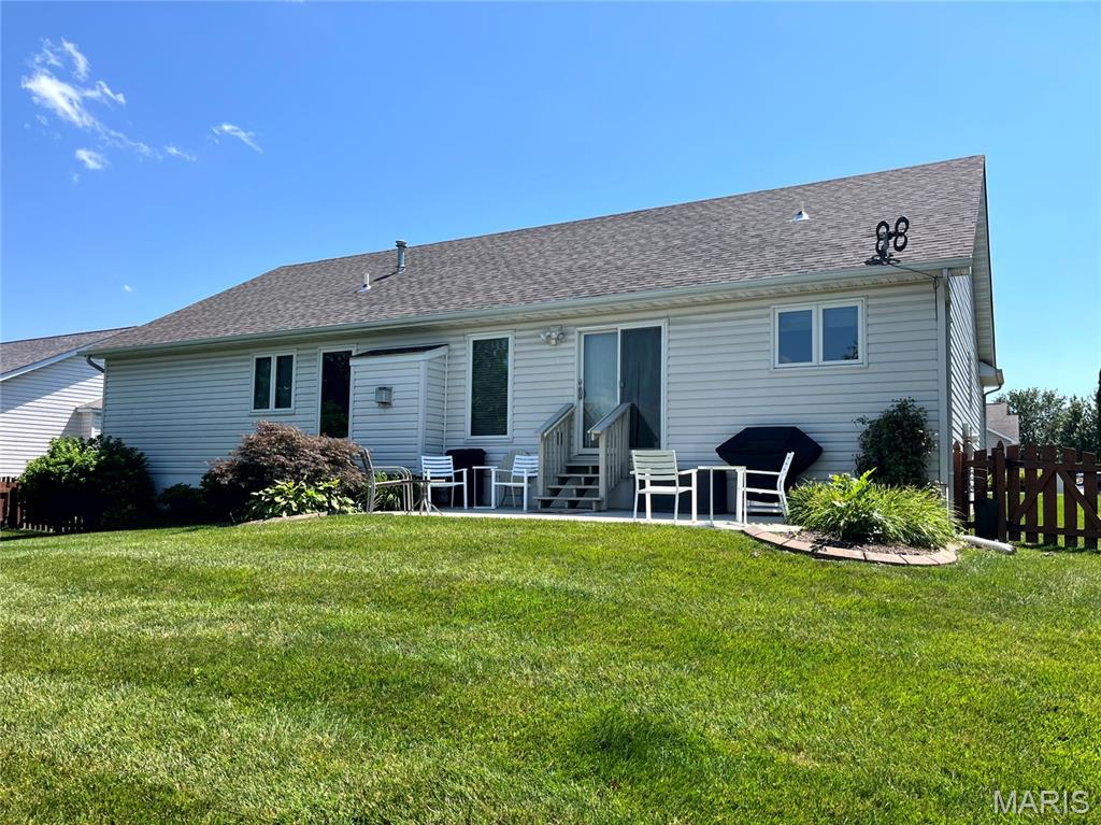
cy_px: 412
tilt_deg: +3.3
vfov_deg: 53.0
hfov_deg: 67.3
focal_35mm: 26
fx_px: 827
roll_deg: -1.3
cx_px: 550
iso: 50
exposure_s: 1/2825
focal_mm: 5.1
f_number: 1.6
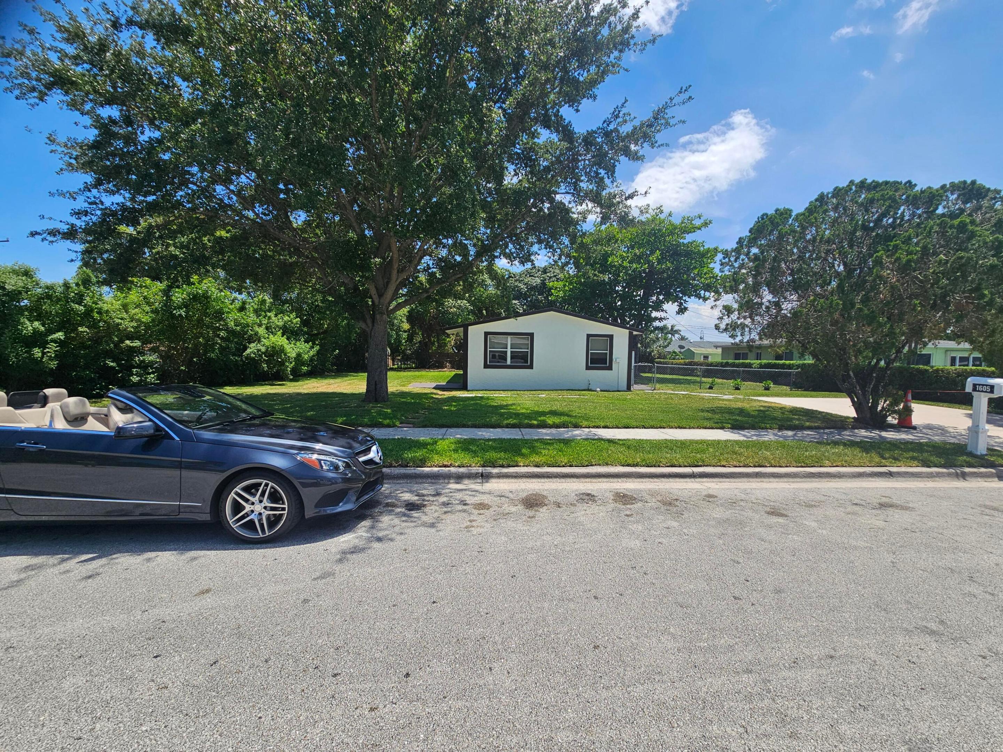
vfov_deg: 89.9
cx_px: 502
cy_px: 376
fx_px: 377
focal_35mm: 13
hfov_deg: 106.2
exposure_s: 1/2228
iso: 50
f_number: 2.2
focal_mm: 2.2
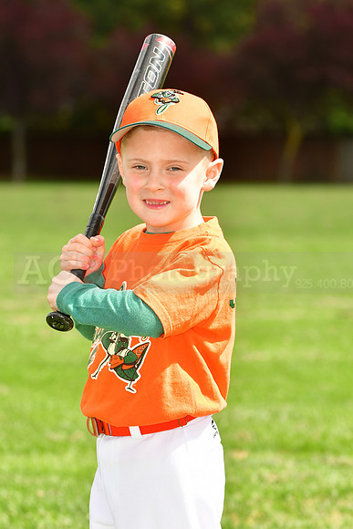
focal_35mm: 188
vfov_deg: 11.0
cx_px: 176
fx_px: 2756
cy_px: 264
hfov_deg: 7.3
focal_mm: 125
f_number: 5
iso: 200
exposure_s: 1/500
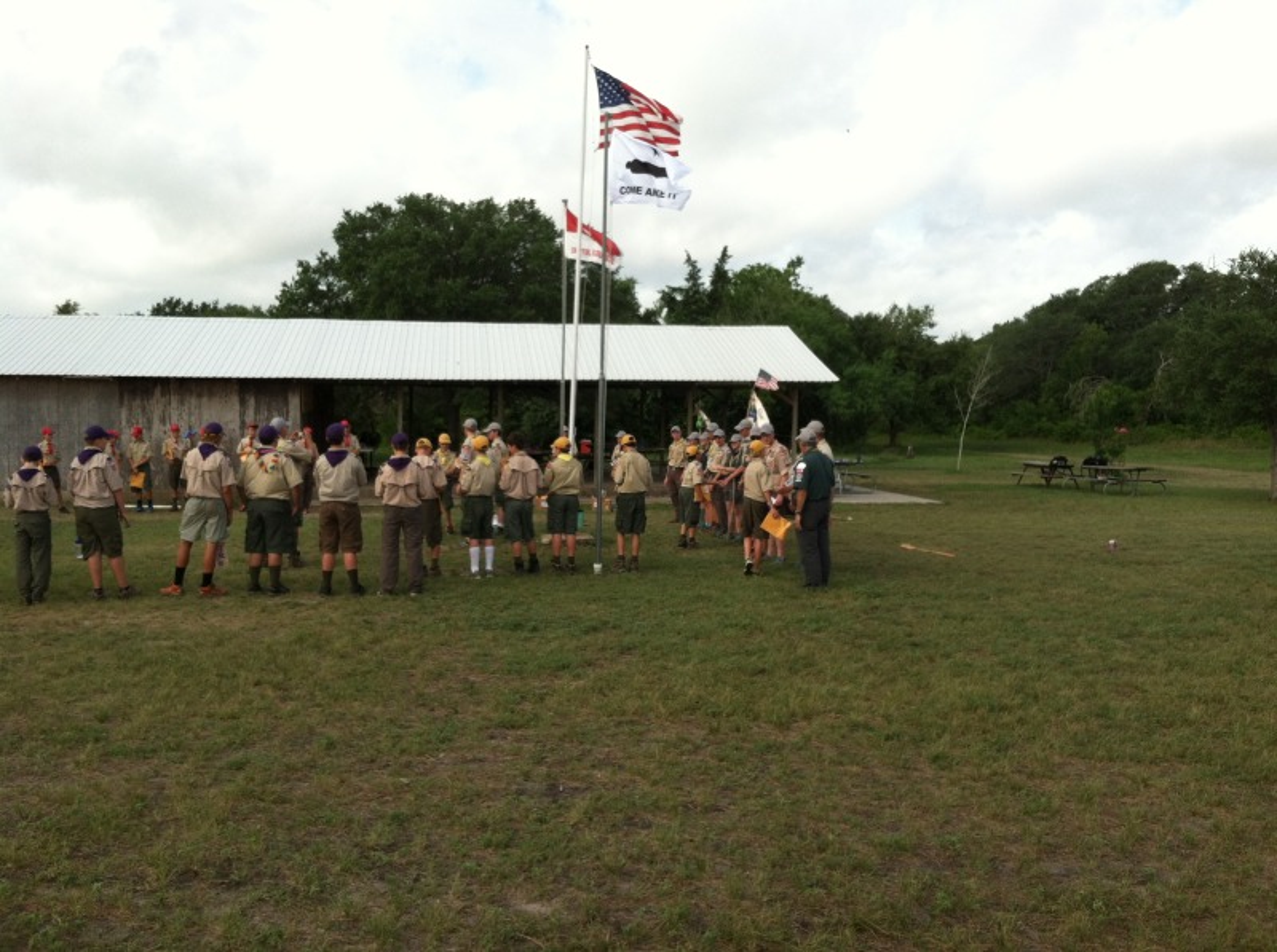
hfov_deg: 52.7
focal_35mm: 35
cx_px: 638
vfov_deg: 40.6
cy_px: 476
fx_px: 1289
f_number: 2.8
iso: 80
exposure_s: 1/625
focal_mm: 3.85
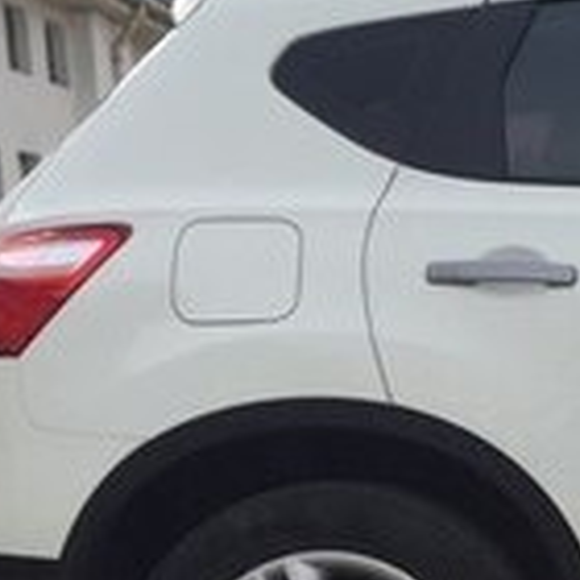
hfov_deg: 13.1
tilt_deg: -4.3
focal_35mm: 121
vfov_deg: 14.2
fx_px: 2294
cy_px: 590
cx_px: 1036
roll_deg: +2.4
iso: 32
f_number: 2.2
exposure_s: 1/1364
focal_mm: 4.15
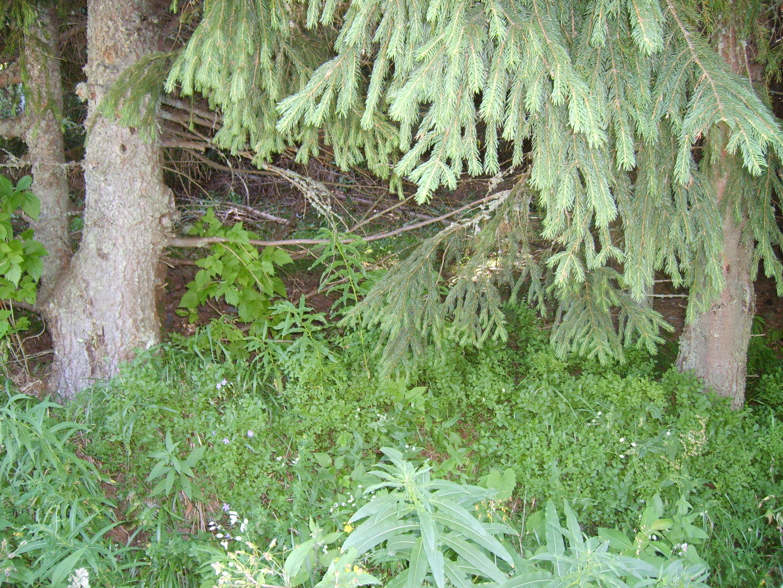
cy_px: 294
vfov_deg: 40.7
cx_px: 392
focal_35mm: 35
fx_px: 792
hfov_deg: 52.6
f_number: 2.8
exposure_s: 1/45
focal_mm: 5.8
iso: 217
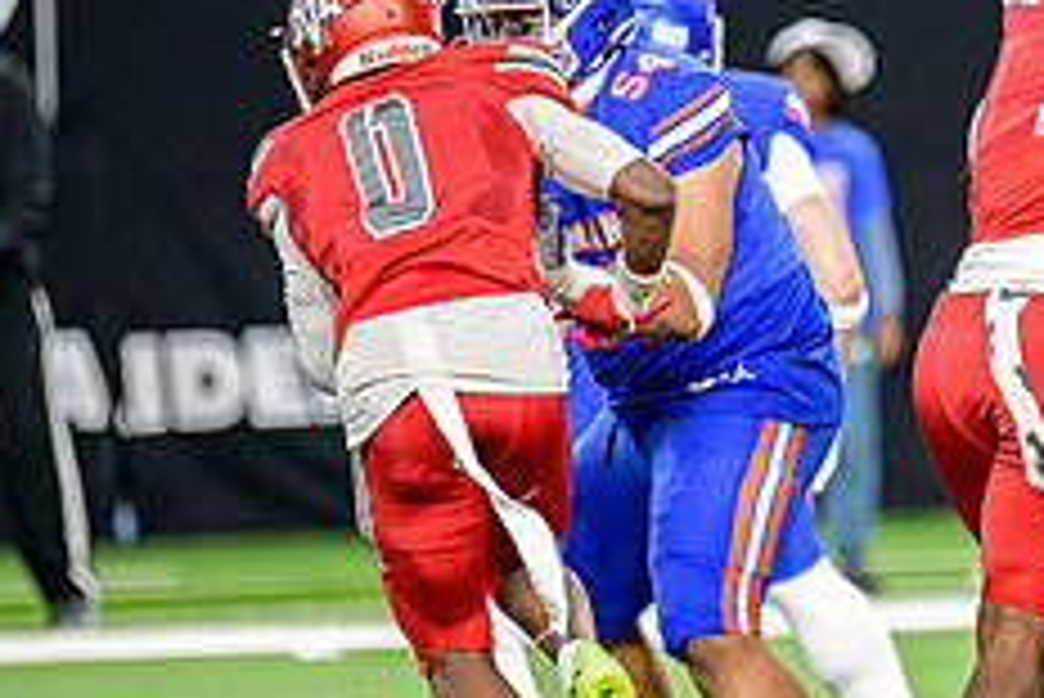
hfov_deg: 2.8
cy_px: 358
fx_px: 21734
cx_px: 896
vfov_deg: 1.8
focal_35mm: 749
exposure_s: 1/400
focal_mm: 300
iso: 1250
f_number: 2.8
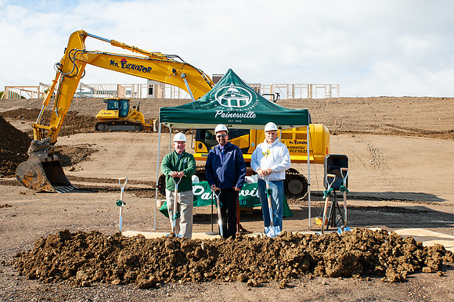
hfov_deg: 53.2
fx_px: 453
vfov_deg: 36.9
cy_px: 141
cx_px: 245
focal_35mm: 36
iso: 400
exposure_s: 1/200
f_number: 16
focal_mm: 32
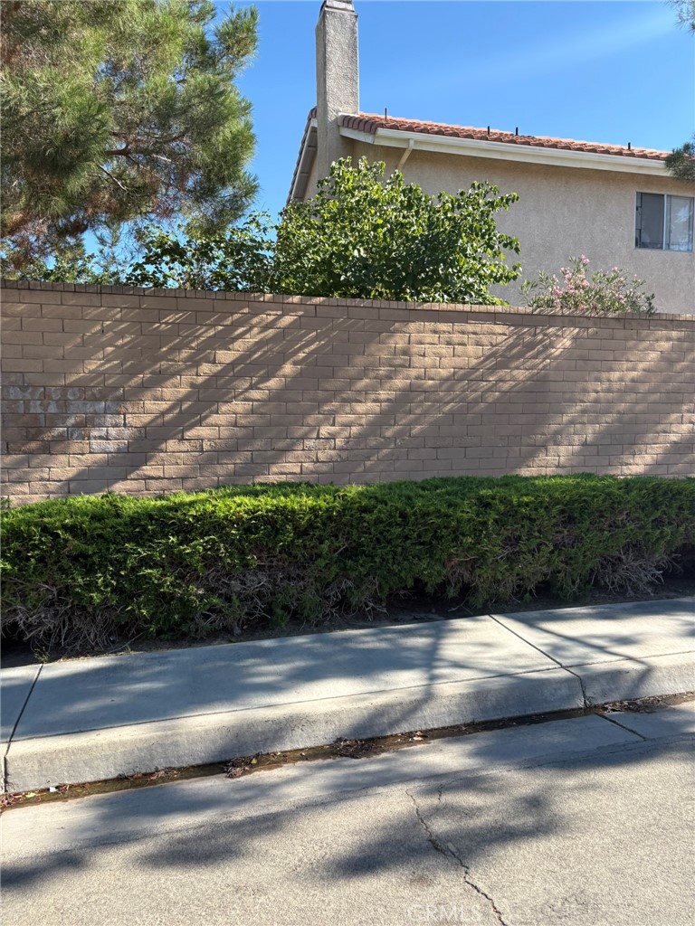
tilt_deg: -1.6
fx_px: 696
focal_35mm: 26
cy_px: 463
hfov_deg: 53.1
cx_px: 348
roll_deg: +3.4
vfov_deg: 67.3
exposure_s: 1/1135
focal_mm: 5.96
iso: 50
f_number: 1.6
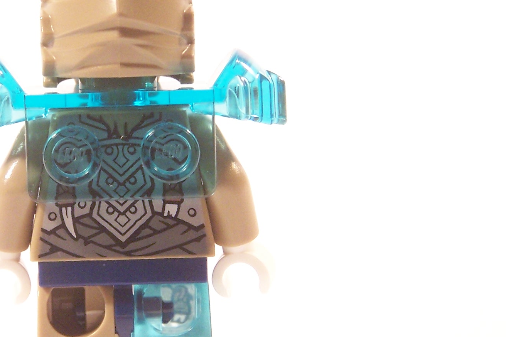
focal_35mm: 239
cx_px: 143
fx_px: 3358
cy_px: 182
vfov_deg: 5.7
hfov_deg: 8.6
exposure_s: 1/20
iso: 200
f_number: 3.2
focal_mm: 19.4
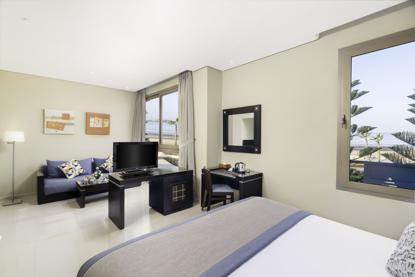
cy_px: 138
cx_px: 208
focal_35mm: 16
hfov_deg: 96.7
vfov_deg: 73.7
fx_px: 184
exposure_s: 1/100
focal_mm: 16
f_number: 11
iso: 320
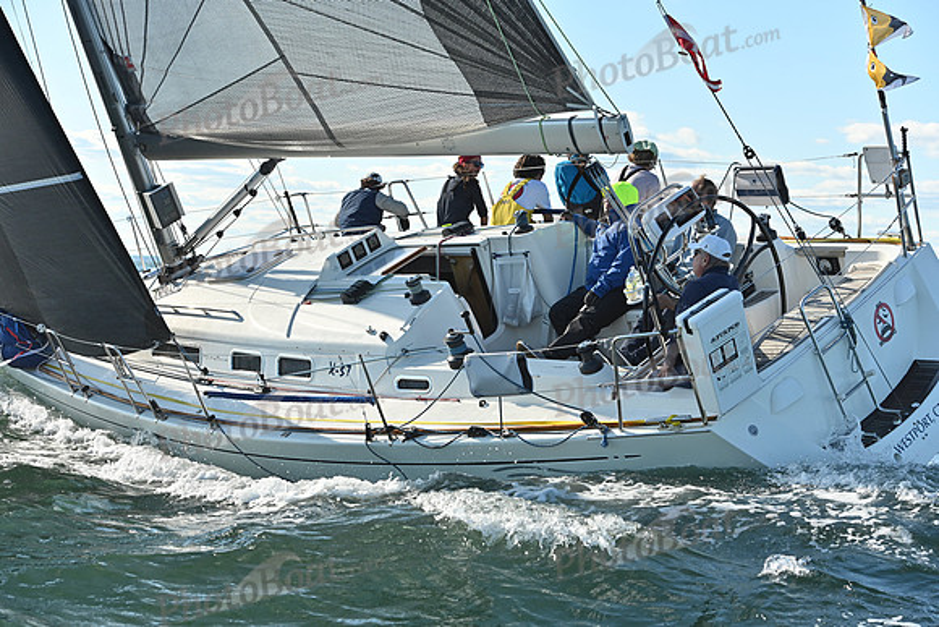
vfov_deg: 19.5
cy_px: 314
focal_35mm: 70
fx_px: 1826
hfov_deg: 28.8
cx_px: 470
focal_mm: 70
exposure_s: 1/1250
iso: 320
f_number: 5.6
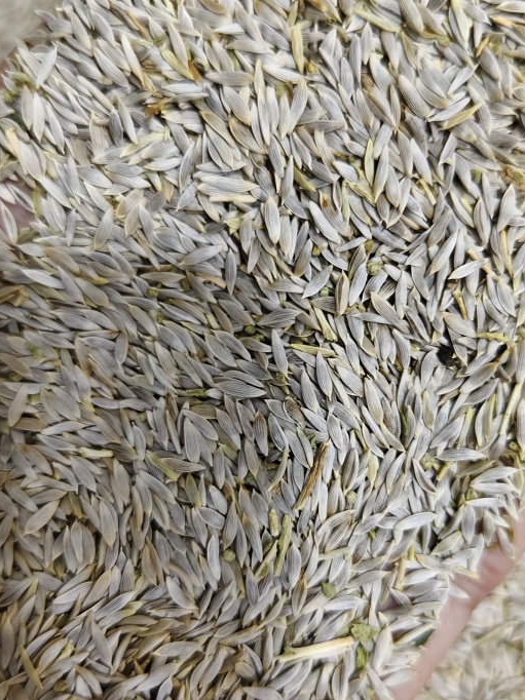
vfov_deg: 51.3
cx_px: 285
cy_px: 392
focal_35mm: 36
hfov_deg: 39.6
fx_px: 728
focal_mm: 5.56
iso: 1532
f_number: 1.88
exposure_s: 1/100
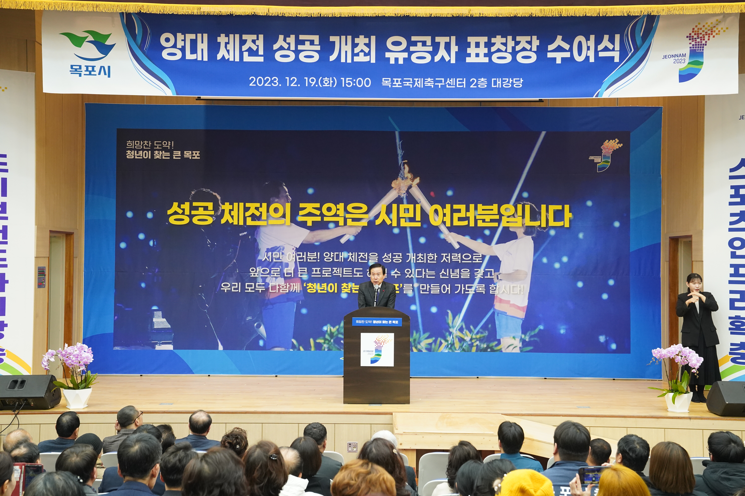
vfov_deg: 31.2
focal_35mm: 43
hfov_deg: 45.4
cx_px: 372
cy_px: 248
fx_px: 890
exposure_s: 1/160
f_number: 5.6
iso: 3200
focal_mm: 43
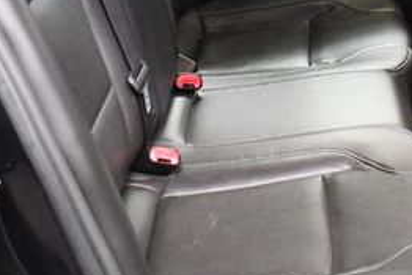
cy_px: -8
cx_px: 319
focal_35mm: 88
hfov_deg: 22.8
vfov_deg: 15.2
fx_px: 1008
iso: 3600
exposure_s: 1/60
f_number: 3.5
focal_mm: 18
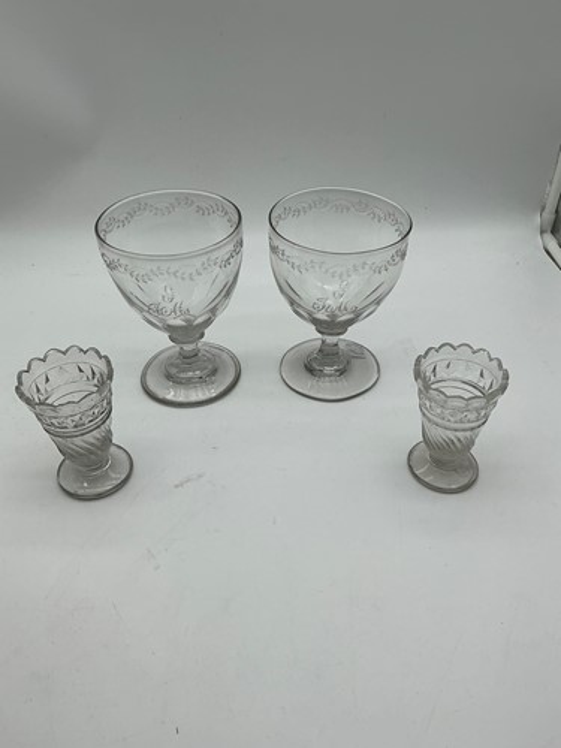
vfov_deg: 63.4
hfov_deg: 49.7
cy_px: 374
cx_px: 280
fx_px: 605
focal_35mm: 28
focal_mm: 3
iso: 25
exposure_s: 1/781
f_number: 1.8
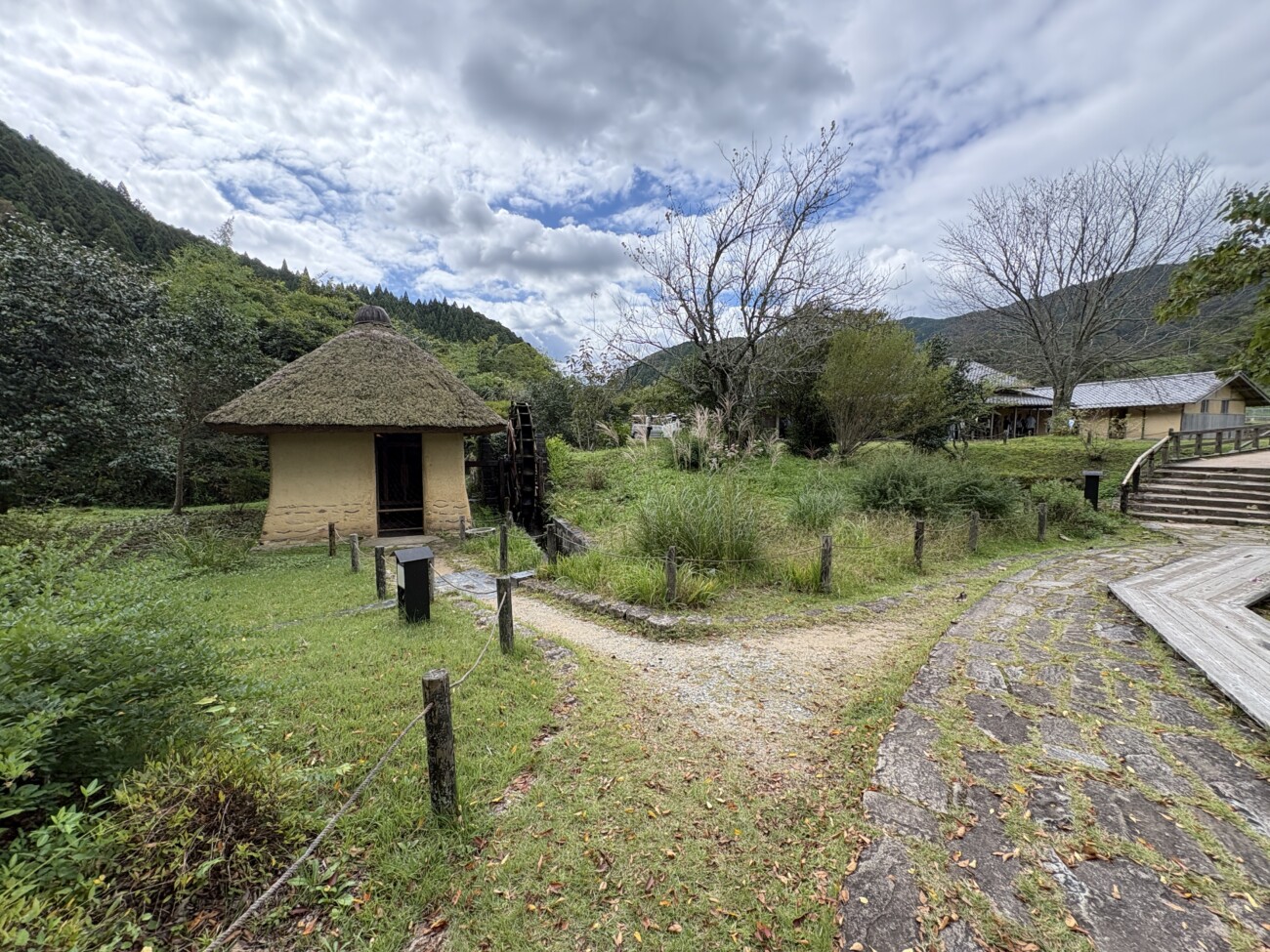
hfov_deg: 102.1
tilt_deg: -3.5
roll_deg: +0.8
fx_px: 514
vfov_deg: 85.7
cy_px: 476
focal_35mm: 14
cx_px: 635
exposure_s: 1/664
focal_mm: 2.22
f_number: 2.2
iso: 64
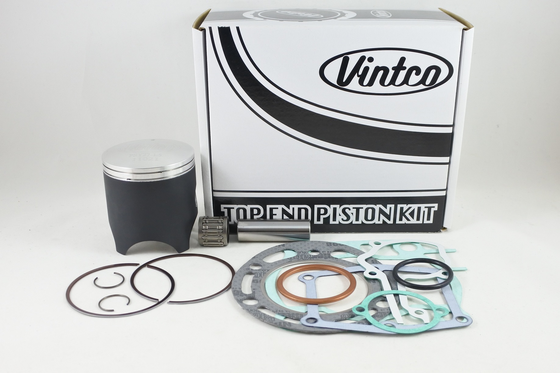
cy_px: 186
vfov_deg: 42.3
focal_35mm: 31
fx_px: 482
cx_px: 280
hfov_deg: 60.3
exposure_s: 1/125
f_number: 3.8
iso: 450
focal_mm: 11.8
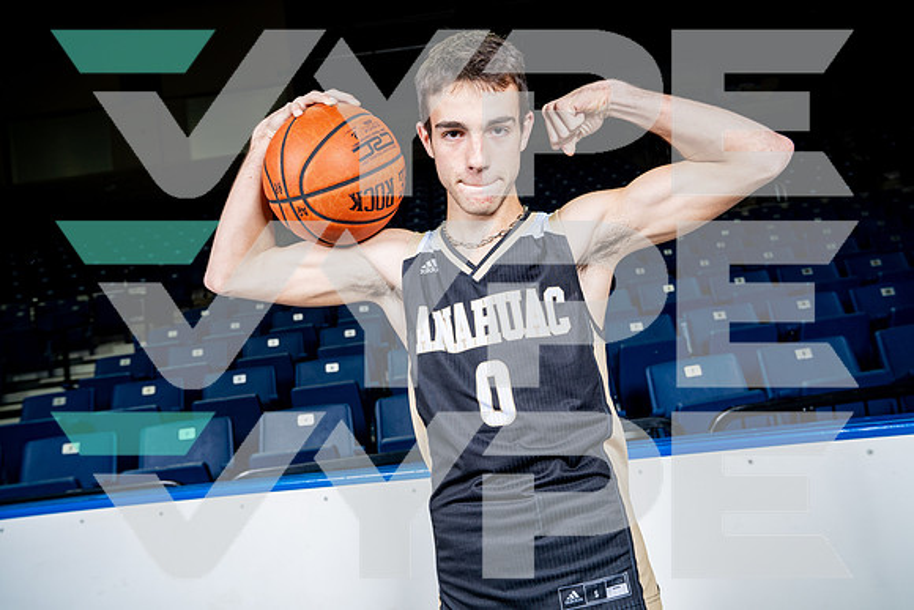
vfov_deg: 45.0
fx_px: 736
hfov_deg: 63.6
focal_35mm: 29
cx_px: 457
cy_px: 305
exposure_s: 1/125
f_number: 5.6
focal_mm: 29
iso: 100
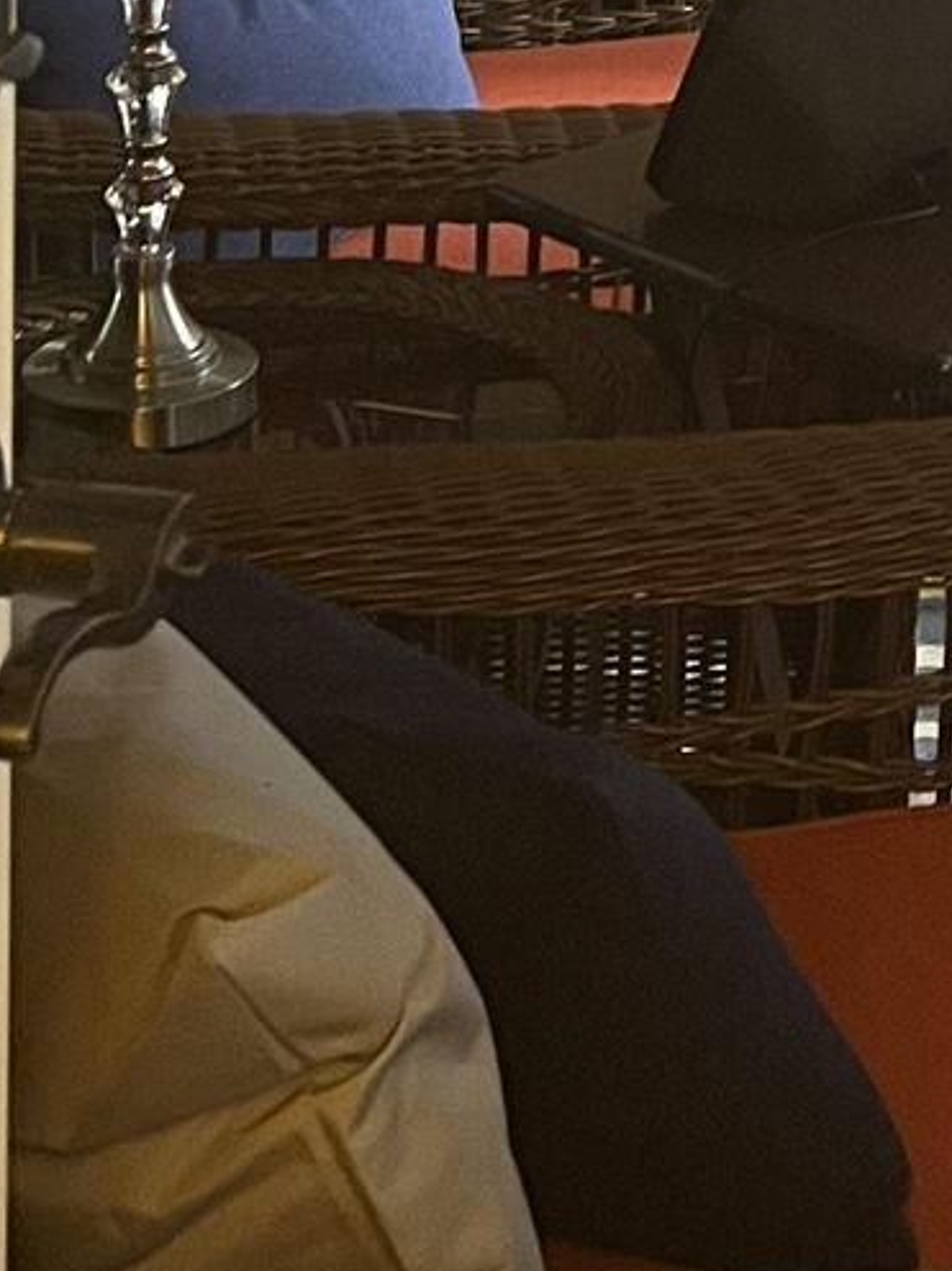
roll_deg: -0.9
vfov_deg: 14.5
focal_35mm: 121
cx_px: 1239
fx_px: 4439
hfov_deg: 11.9
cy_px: -971
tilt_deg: -4.0
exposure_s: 1/40
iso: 400
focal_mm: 5.7
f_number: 1.5
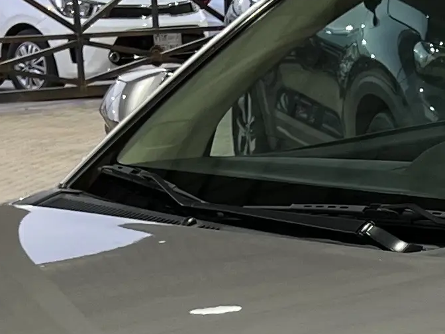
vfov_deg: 9.1
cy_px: 590
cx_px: 542
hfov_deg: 12.4
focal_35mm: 156
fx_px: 2005
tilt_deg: -18.0
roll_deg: -0.1
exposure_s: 1/60
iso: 80
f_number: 1.5
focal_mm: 5.7
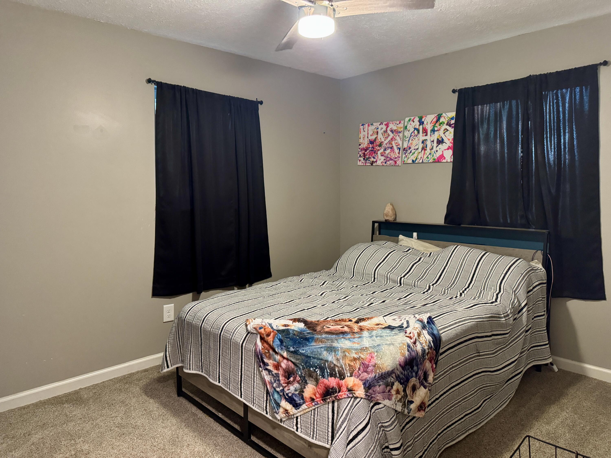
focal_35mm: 24
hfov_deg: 71.6
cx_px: 306
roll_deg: +0.2
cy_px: 229
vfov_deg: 56.8
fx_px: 424
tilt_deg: -6.3
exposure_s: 1/40
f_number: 1.78
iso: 800
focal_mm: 6.76
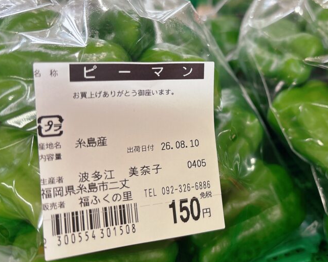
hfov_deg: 46.5
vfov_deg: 39.1
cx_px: 239
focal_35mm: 38
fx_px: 369
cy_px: 109
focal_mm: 5.96
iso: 100
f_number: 1.6
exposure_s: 1/120
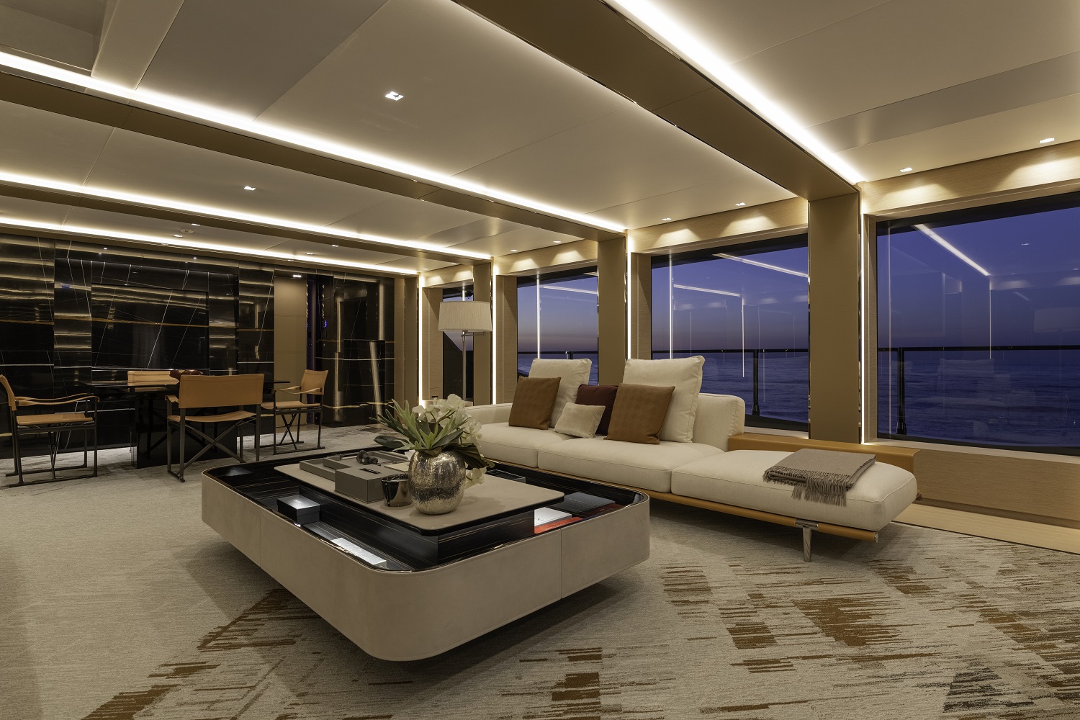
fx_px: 540
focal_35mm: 18
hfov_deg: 90.0
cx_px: 540
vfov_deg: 67.4
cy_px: 360
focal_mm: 18
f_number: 8
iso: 400
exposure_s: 1/5
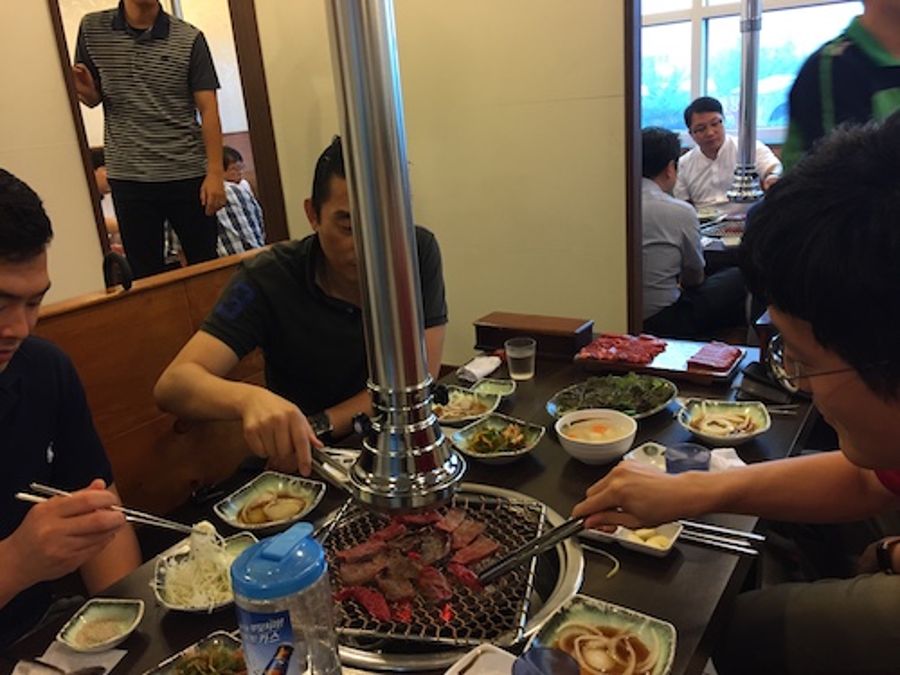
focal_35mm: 29
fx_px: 754
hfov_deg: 61.7
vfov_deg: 48.2
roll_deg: +3.0
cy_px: 338
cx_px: 450
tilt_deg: -17.0
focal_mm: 4.15
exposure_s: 1/30
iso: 100
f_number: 2.2
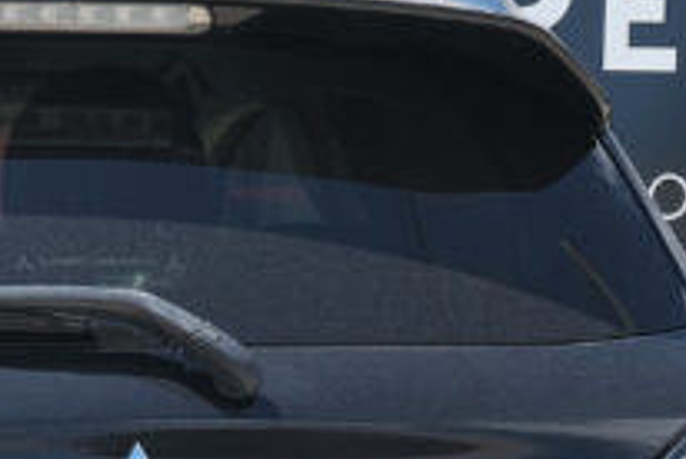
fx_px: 5305
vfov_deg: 4.9
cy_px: 690
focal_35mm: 278
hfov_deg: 7.4
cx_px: 53
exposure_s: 1/125
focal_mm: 37.4
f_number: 9
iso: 160
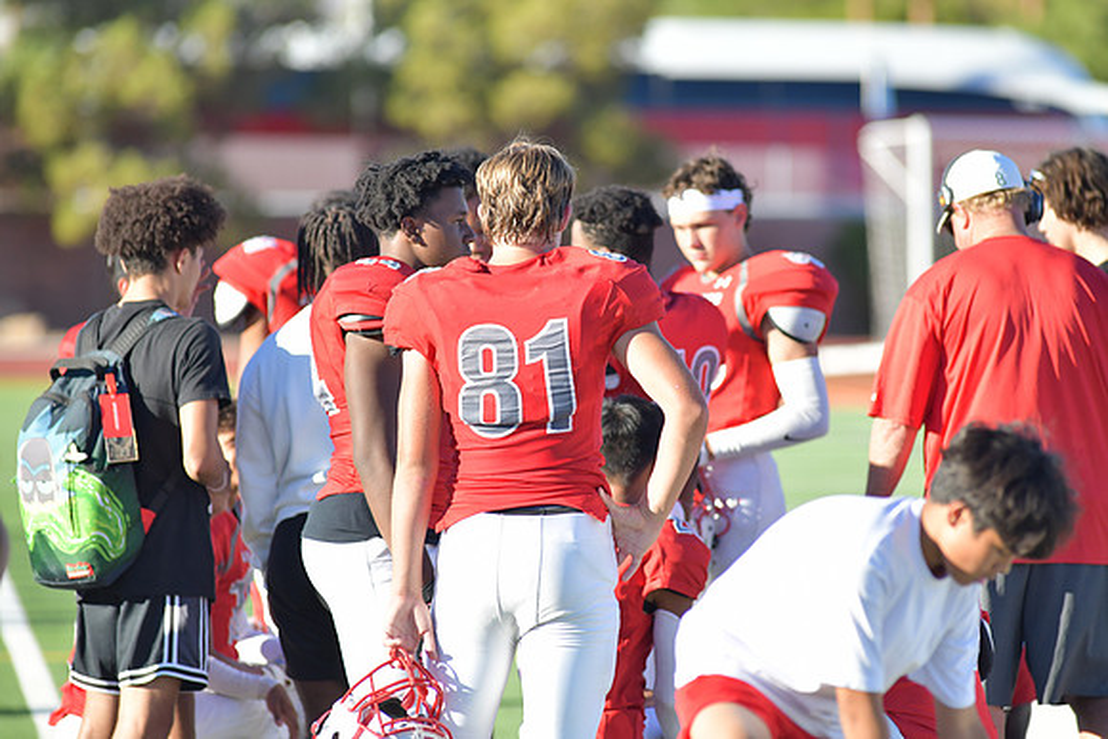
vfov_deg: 4.6
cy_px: 370
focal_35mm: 300
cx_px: 554
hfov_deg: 6.9
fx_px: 9235
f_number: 5
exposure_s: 1/3200
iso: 1000
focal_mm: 300
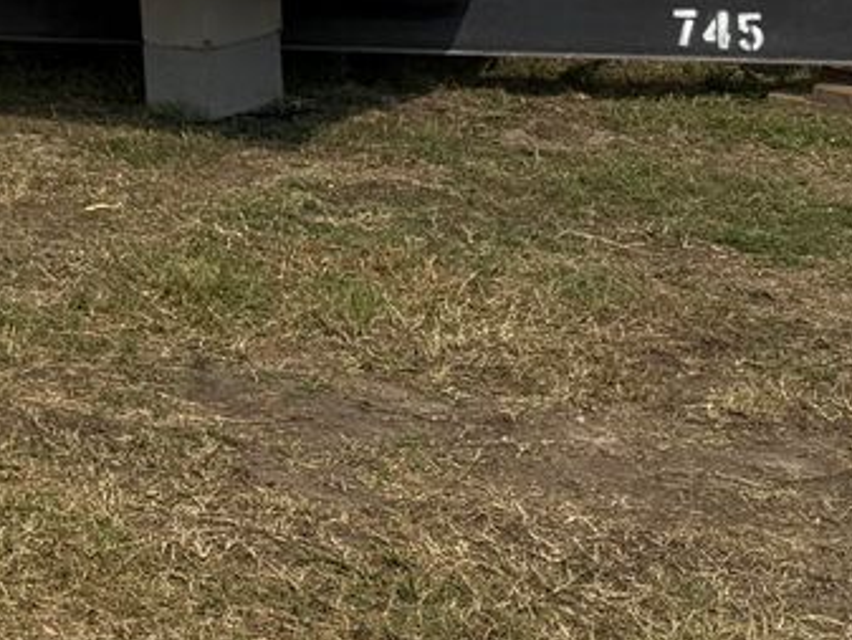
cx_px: -684
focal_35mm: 95
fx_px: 2339
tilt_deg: +2.0
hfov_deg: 17.0
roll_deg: +0.2
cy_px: -460
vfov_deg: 14.1
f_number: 1.78
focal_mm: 6.76
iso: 80
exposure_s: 1/8130
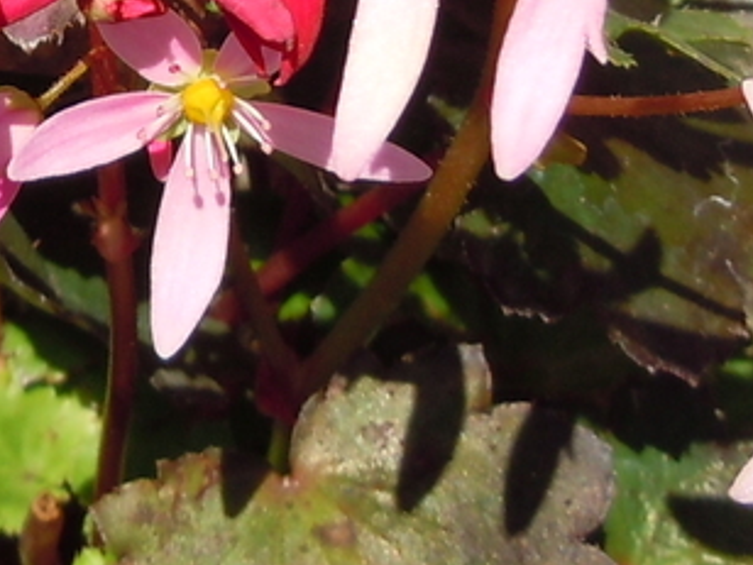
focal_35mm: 117
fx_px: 2545
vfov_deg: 11.8
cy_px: -391
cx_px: -64
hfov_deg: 16.4
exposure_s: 1/250
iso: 100
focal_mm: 5.4
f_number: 7
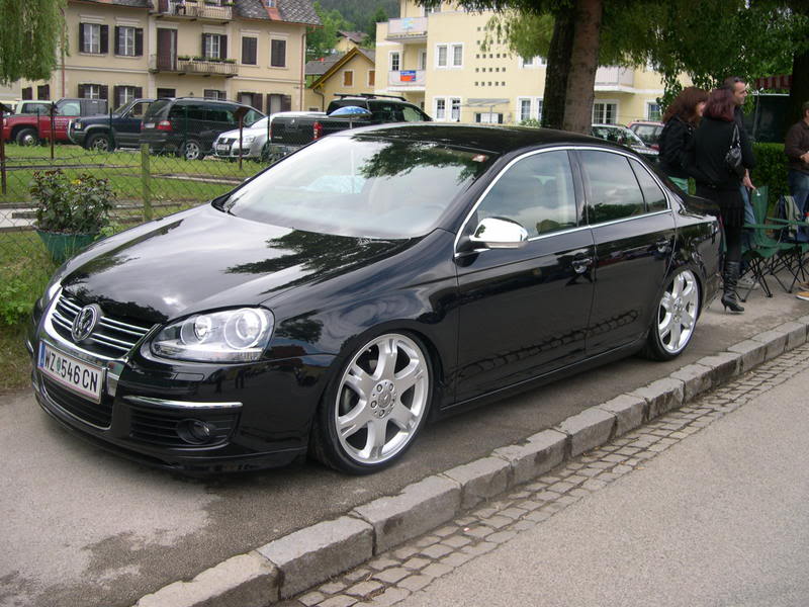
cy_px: 304
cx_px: 404
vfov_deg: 37.7
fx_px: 888
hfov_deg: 49.0
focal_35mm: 38
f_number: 2.8
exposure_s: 1/520
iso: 100
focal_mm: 8
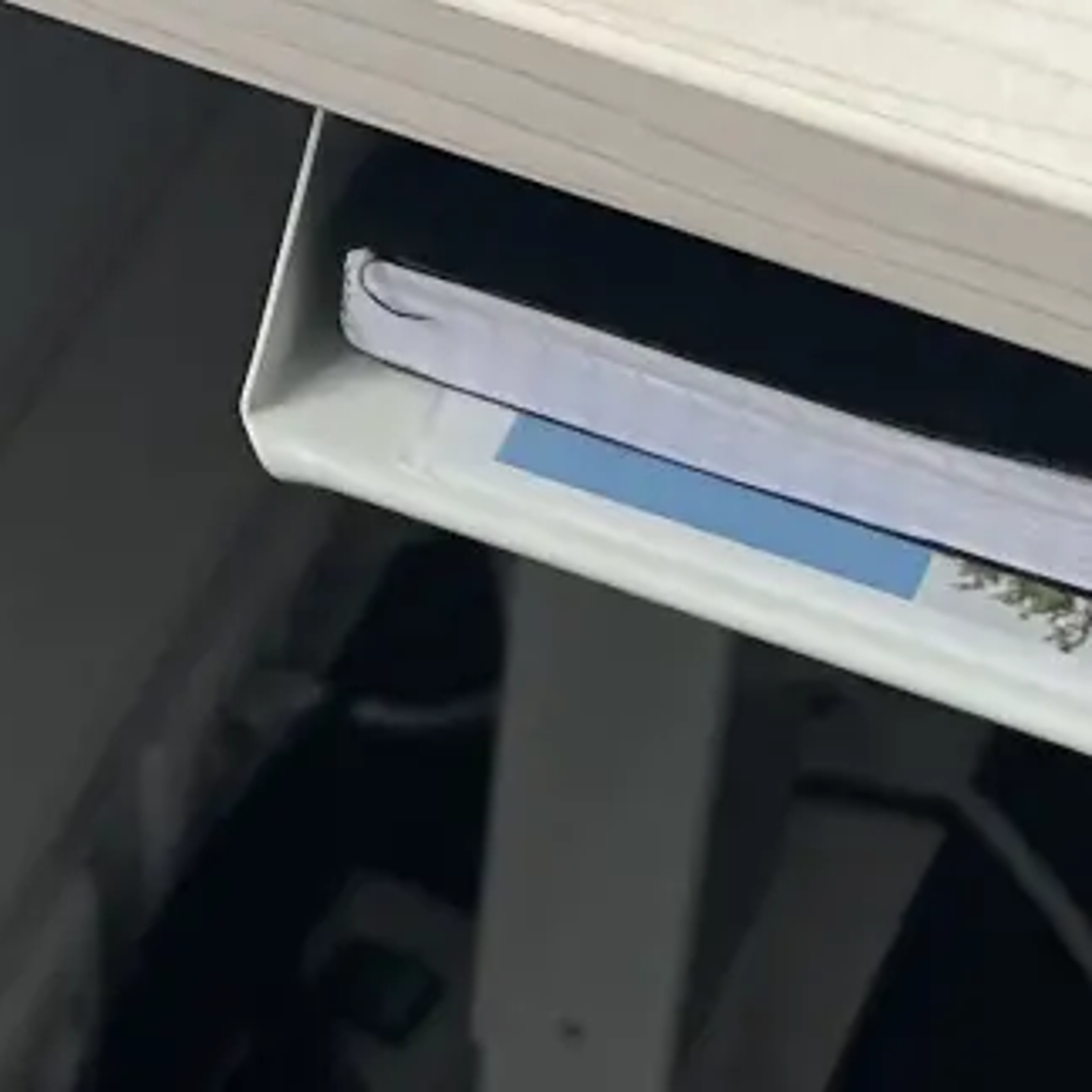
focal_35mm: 136
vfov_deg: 12.7
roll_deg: -3.9
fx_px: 4854
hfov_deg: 12.8
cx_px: 445
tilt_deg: -43.0
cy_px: 13
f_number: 1.6
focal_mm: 5.1
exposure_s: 1/333
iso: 50
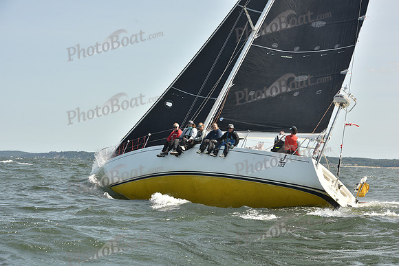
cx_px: 200
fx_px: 998
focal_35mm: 90
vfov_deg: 15.2
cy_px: 133
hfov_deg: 22.6
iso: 250
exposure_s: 1/800
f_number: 8
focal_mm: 90
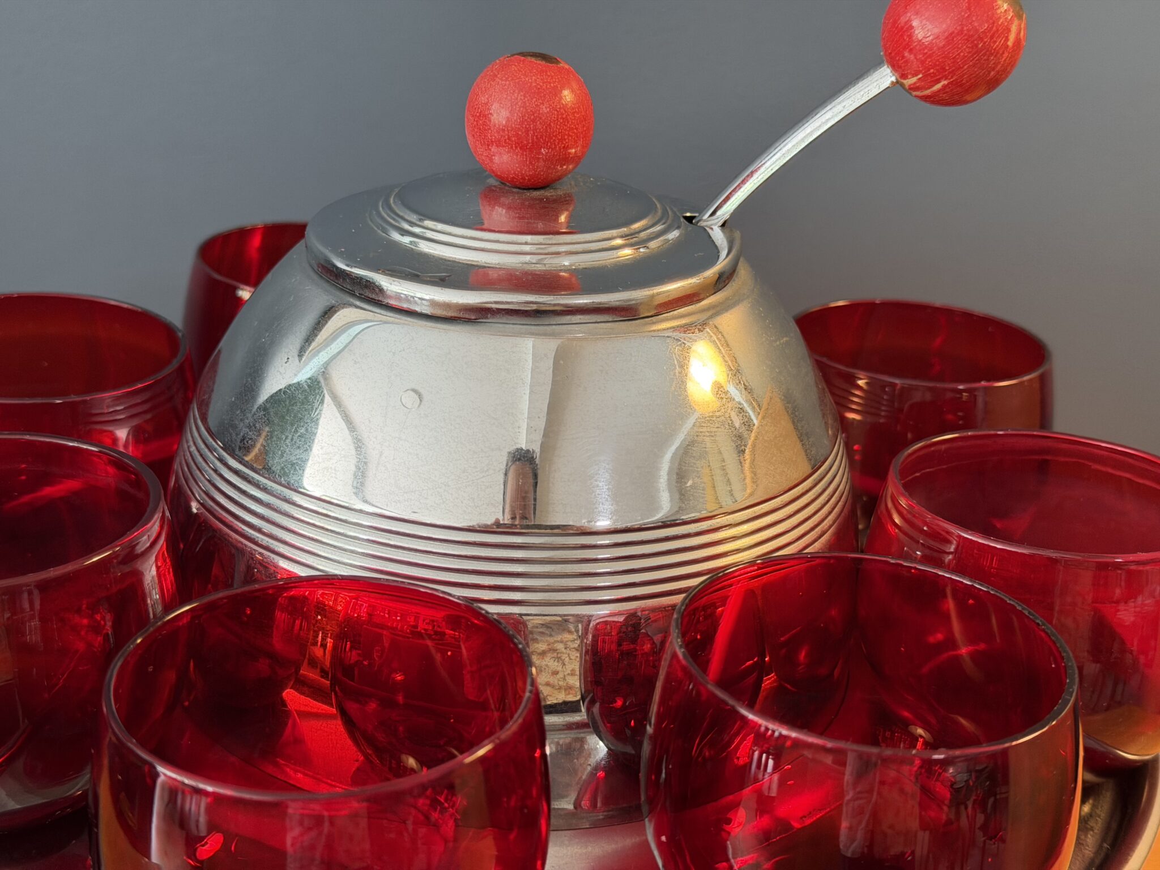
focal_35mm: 48
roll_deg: -2.1
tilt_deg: -23.9
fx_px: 1609
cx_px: 580
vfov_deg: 30.3
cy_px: 435
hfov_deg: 39.7
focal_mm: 6.76
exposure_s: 1/60
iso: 200
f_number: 1.78
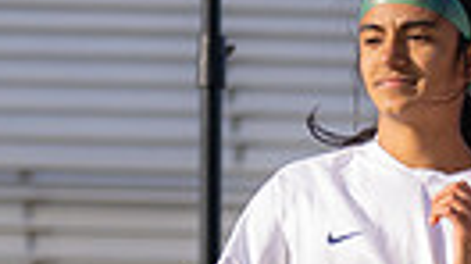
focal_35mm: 413
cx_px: 533
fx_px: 5154
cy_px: 551
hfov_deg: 5.2
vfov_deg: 2.9
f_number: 2.8
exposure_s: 1/2500
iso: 200
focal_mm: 70
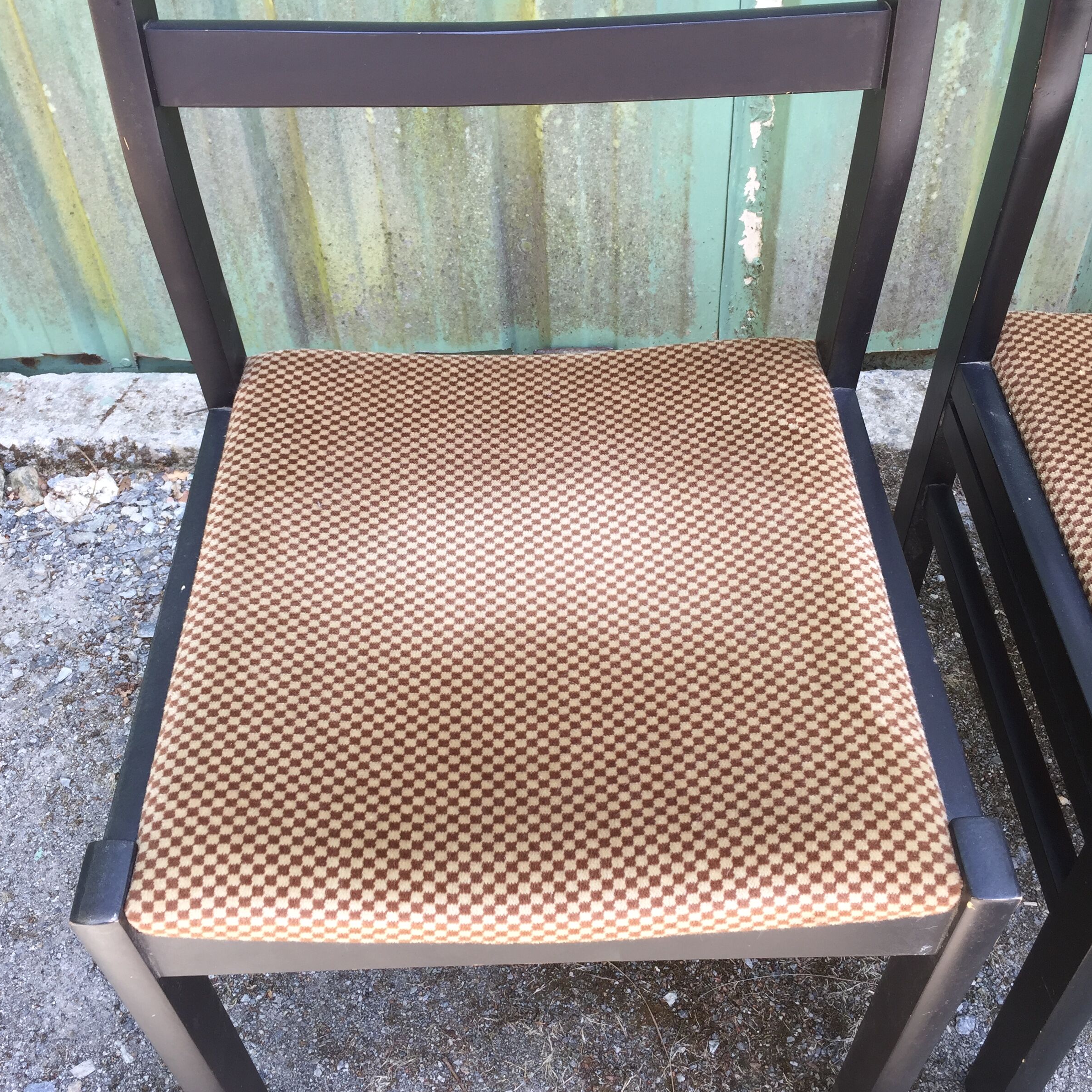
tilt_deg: -46.4
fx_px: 1249
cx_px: 535
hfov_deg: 47.2
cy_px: 523
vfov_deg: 47.2
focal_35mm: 35
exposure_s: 1/104
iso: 32
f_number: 2.2
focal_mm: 4.15
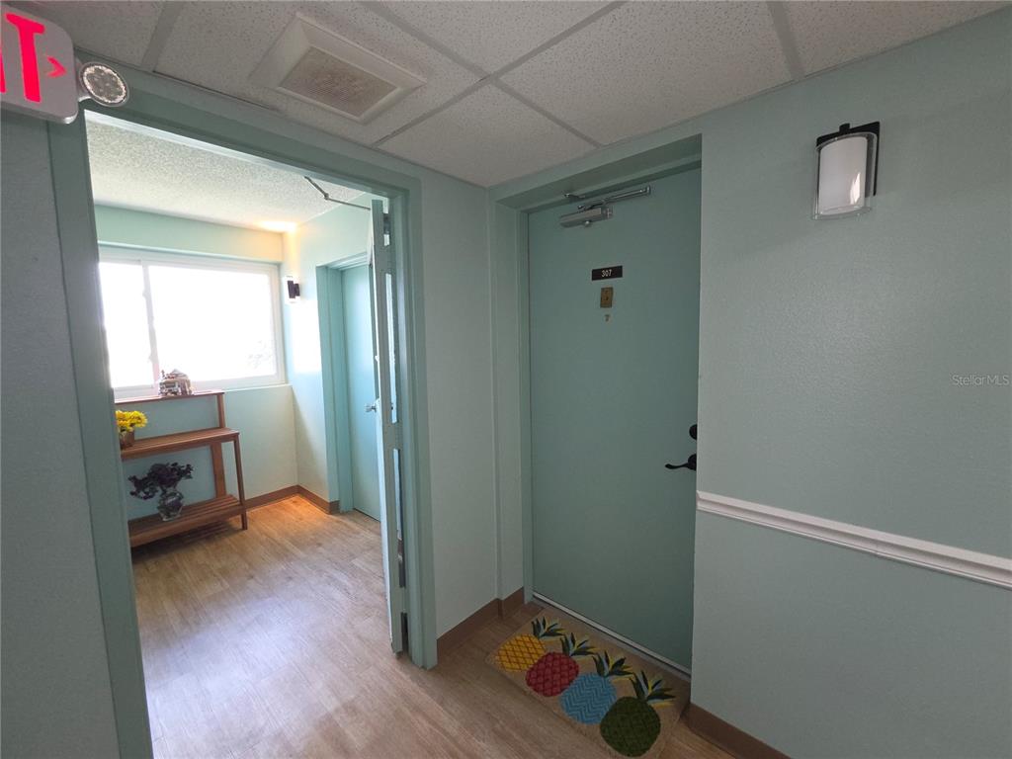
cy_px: 380
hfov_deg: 106.2
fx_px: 380
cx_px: 506
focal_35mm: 13
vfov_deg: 89.9
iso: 125
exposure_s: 1/60
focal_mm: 2.2
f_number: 2.2
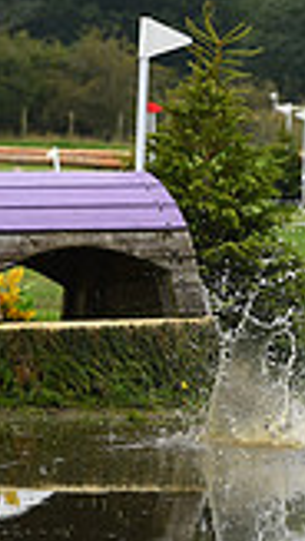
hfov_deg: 2.6
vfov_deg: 4.7
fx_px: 6525
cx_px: 822
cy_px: 574
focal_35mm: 455
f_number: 5.6
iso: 560
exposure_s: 1/1250
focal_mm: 122
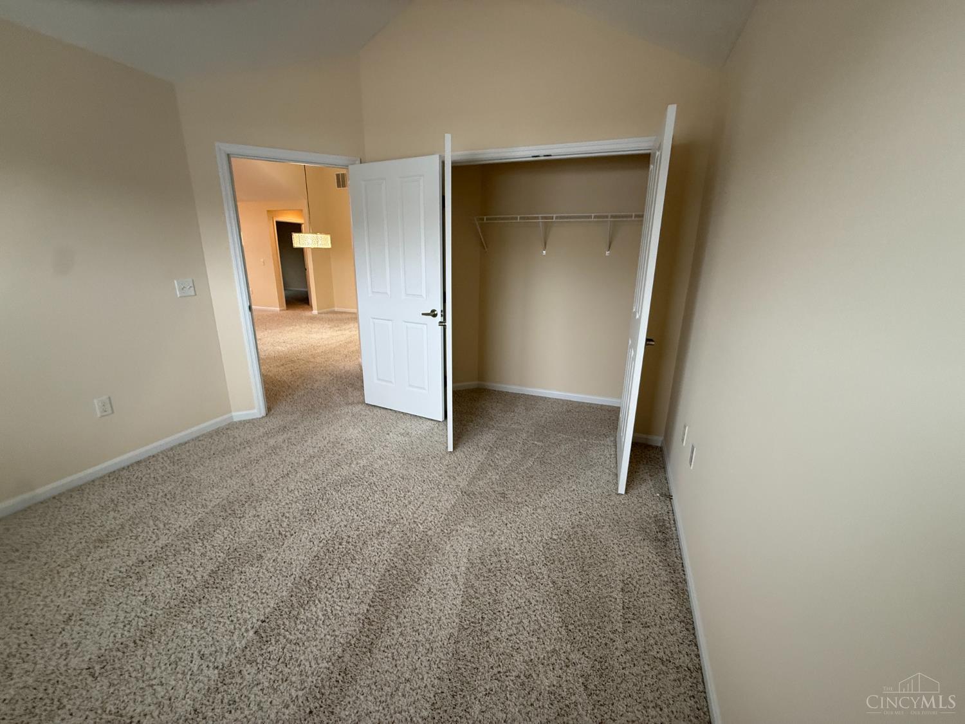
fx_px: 390
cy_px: 362
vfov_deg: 85.7
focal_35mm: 14
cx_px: 482
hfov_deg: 102.1
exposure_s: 1/120
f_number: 2.2
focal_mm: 2.22
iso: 250
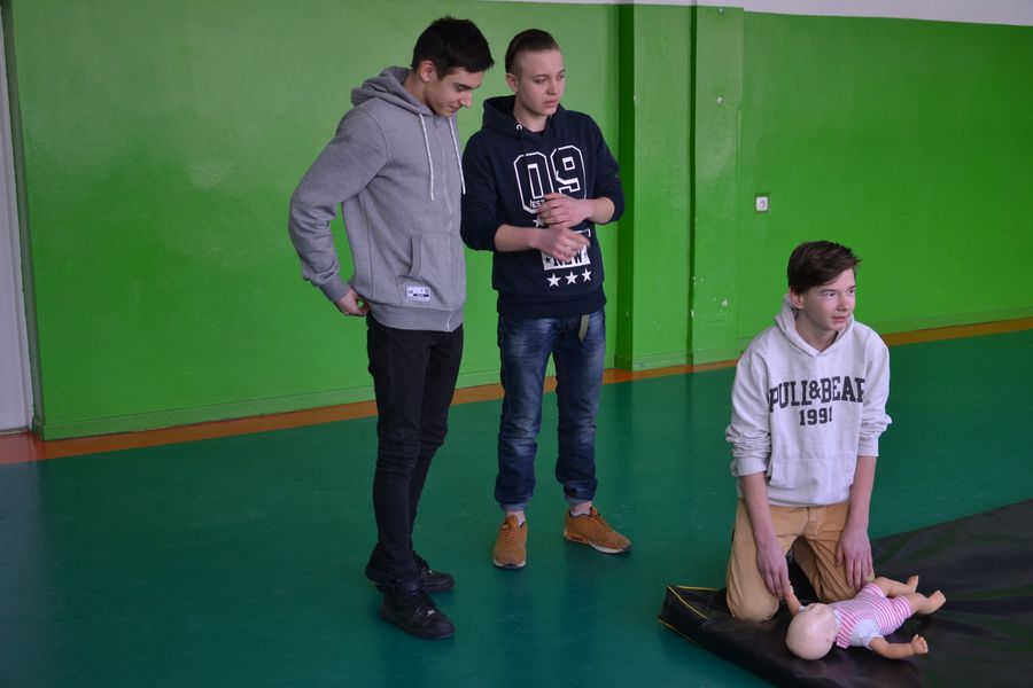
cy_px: 344
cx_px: 516
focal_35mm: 45
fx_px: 1291
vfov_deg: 29.9
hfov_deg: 43.6
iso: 400
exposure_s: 1/100
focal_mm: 30
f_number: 5
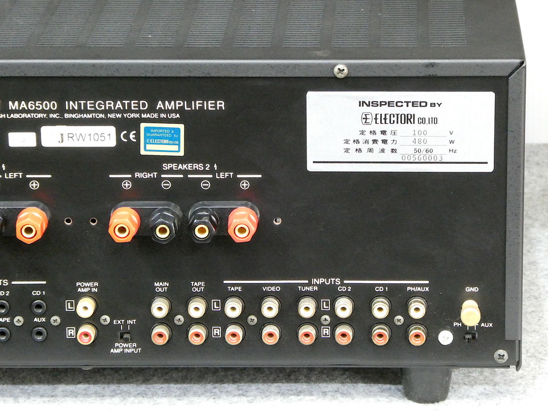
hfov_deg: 12.3
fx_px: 2533
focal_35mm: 160
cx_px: 274
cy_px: 206
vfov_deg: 9.3
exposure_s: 1/20
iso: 1600
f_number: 5.5
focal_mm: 28.7
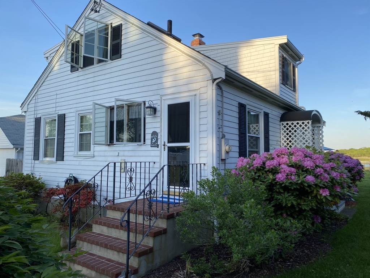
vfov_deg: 53.1
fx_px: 278
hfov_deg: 67.3
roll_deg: -0.6
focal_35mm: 26
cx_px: 185
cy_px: 139
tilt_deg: +2.9
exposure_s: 1/767
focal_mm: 4.25
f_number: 1.8
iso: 32
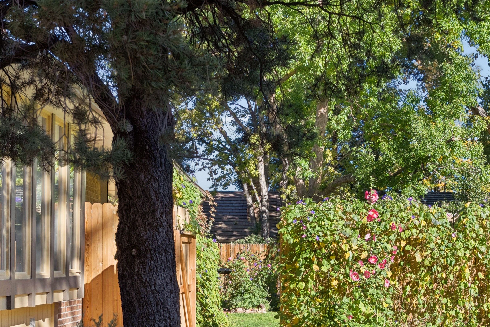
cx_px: 293
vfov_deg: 20.6
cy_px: 274
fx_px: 885
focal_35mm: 65
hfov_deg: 30.9
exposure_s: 1/320
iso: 200
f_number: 9
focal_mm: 37
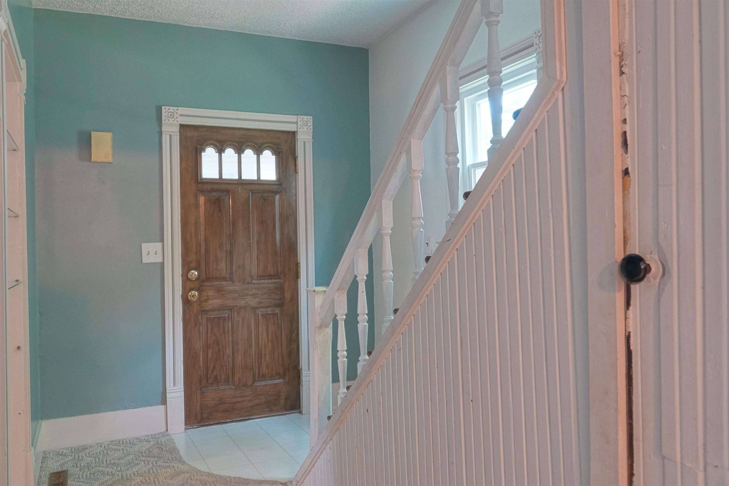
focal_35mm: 29
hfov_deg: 63.7
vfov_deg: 45.0
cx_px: 364
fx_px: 587
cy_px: 243
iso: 1000
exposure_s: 1/30
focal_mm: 10.59
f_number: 2.8
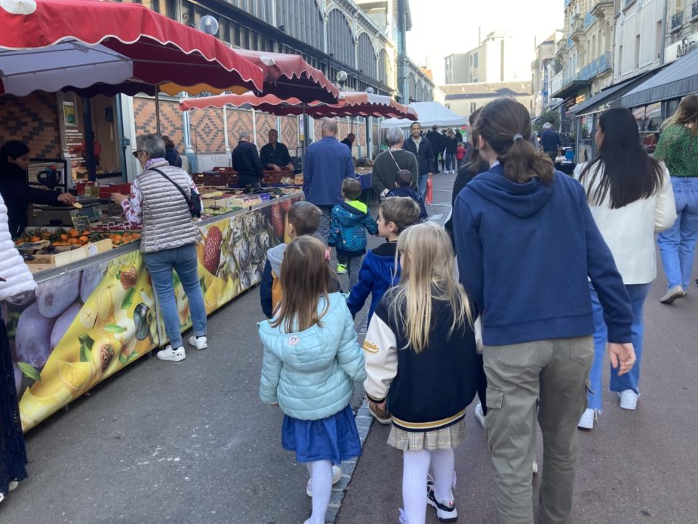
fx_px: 625
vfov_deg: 45.4
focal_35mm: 31
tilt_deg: -7.4
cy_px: 245
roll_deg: +2.0
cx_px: 321
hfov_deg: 58.3
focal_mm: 3.99
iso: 50
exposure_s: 1/121
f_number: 1.8
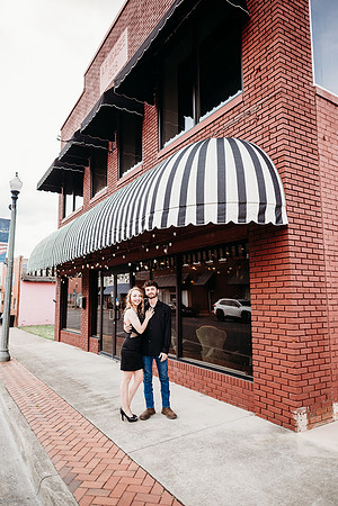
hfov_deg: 53.1
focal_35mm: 24
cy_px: 253
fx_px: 338
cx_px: 169
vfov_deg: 73.7
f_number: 2.8
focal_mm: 24
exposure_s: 1/640
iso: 250
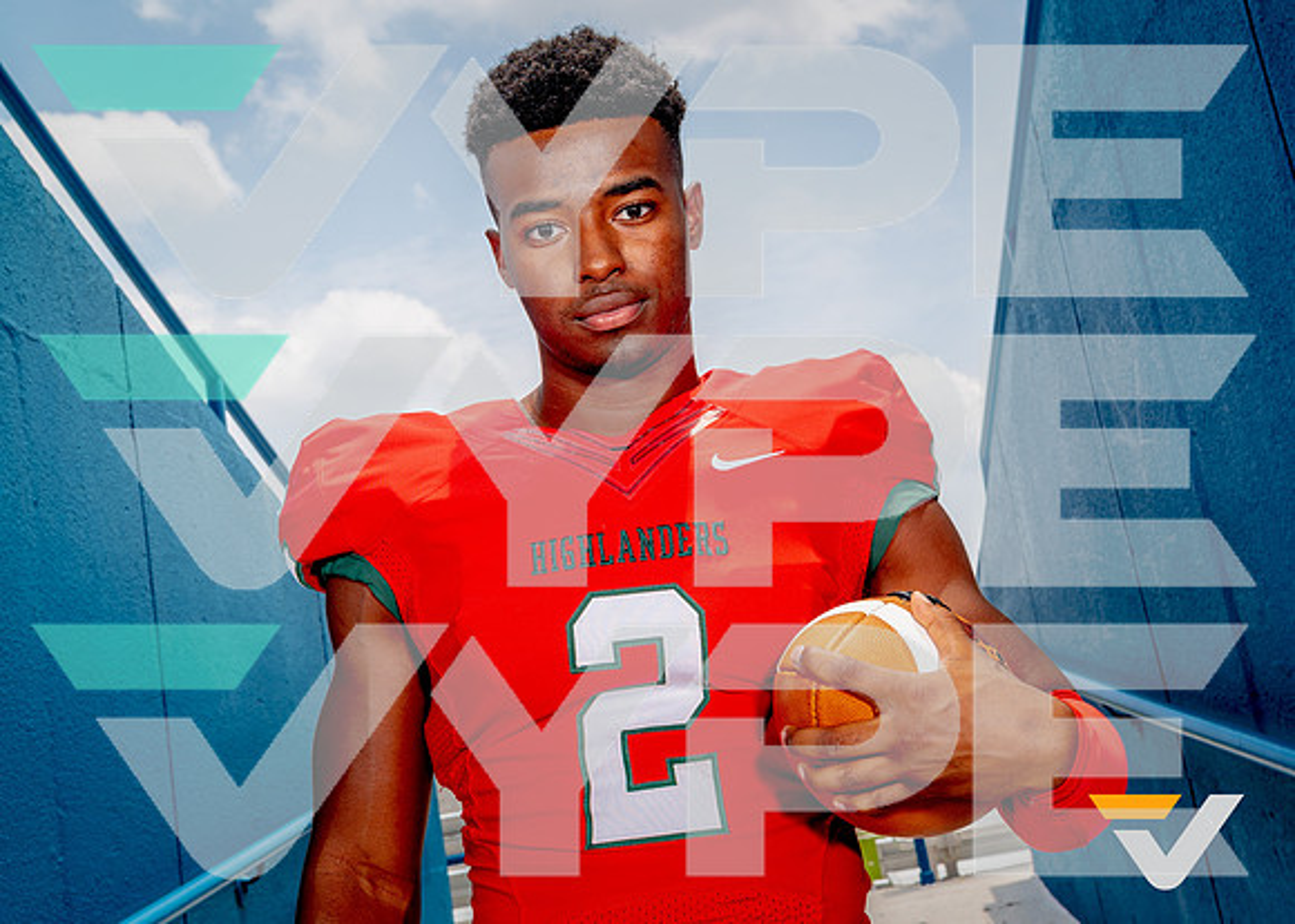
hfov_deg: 48.9
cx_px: 674
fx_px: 1424
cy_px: 462
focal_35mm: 39
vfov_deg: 36.0
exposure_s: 1/125
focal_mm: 37
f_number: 9.5
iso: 100
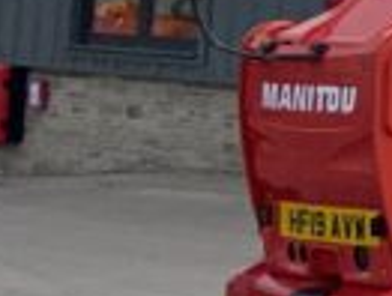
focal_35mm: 226
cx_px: 1272
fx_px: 2566
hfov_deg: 7.4
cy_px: -332
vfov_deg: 6.4
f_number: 1.8
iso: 20
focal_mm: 3
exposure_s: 1/2227
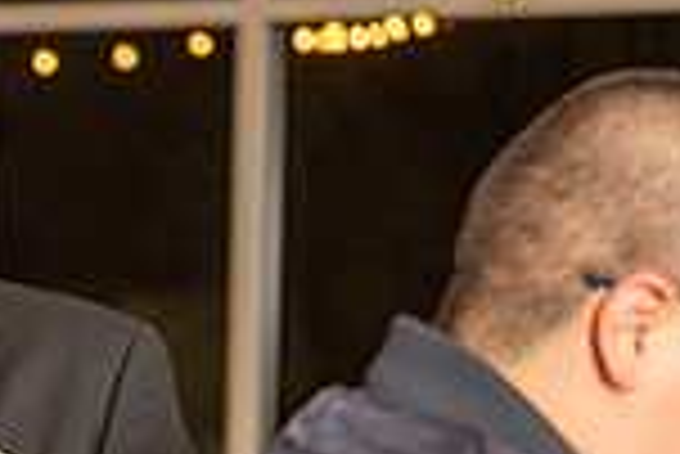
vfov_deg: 5.1
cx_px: -293
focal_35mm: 268
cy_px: 641
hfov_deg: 7.6
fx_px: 5067
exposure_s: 1/160
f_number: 3.5
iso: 800
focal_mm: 70
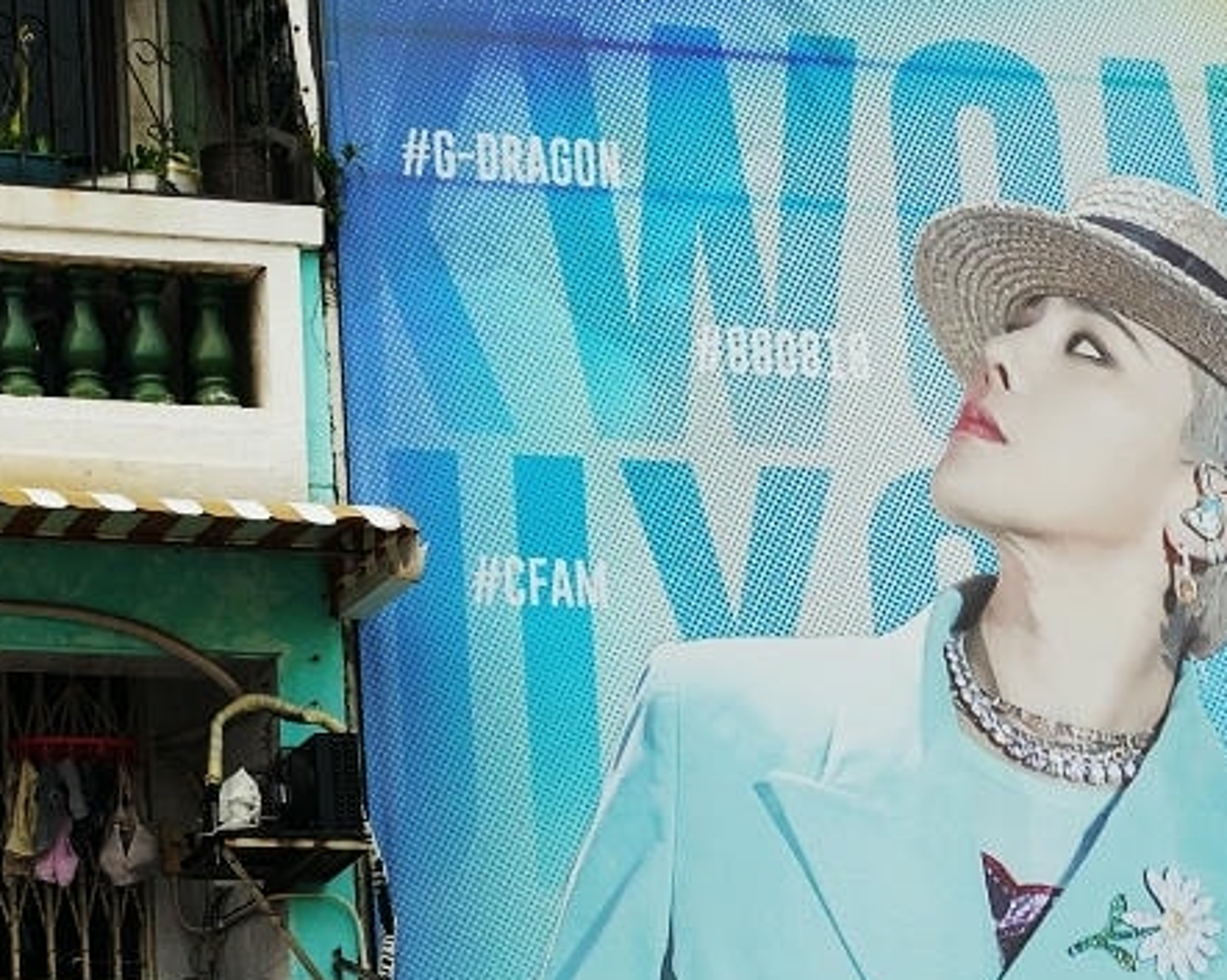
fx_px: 6569
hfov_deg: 10.7
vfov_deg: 8.5
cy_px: 794
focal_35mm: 181
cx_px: 736
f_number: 4
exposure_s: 1/160
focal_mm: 71
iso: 100
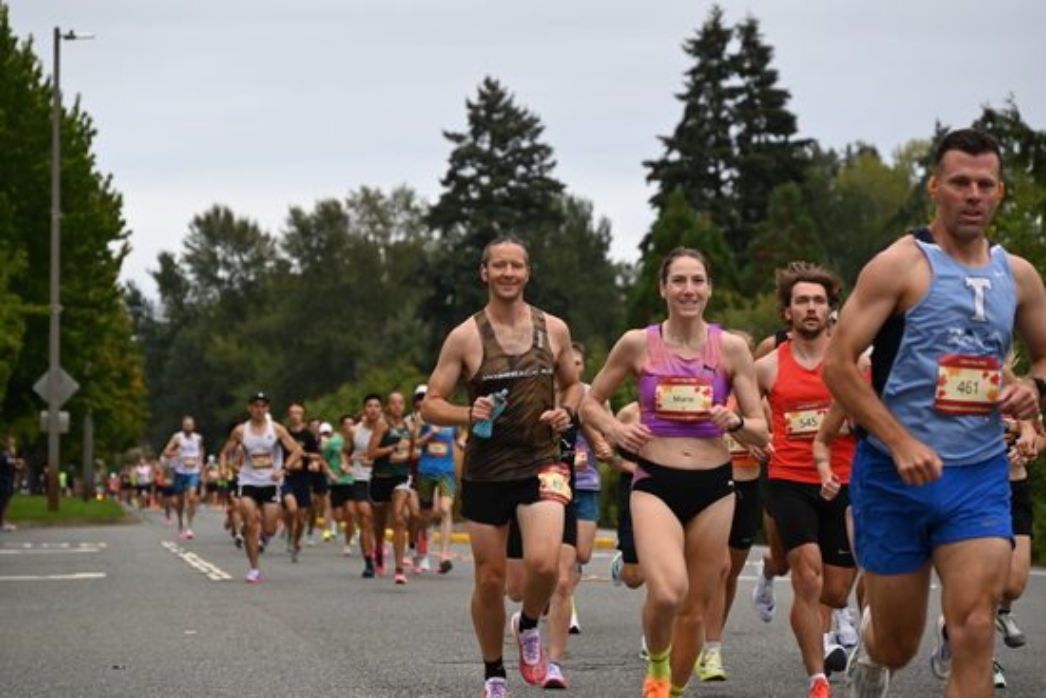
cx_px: 523
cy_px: 349
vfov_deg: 9.8
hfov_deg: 14.6
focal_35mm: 140
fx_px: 4069
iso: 560
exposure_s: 1/250
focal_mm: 140
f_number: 6.3
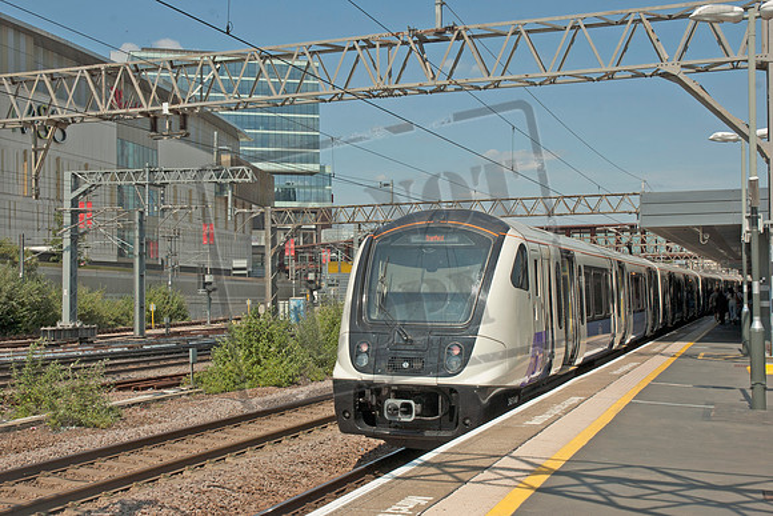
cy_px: 258
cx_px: 386
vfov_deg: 30.9
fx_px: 934
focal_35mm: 44
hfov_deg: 45.0
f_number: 9
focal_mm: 29
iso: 200
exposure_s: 1/320
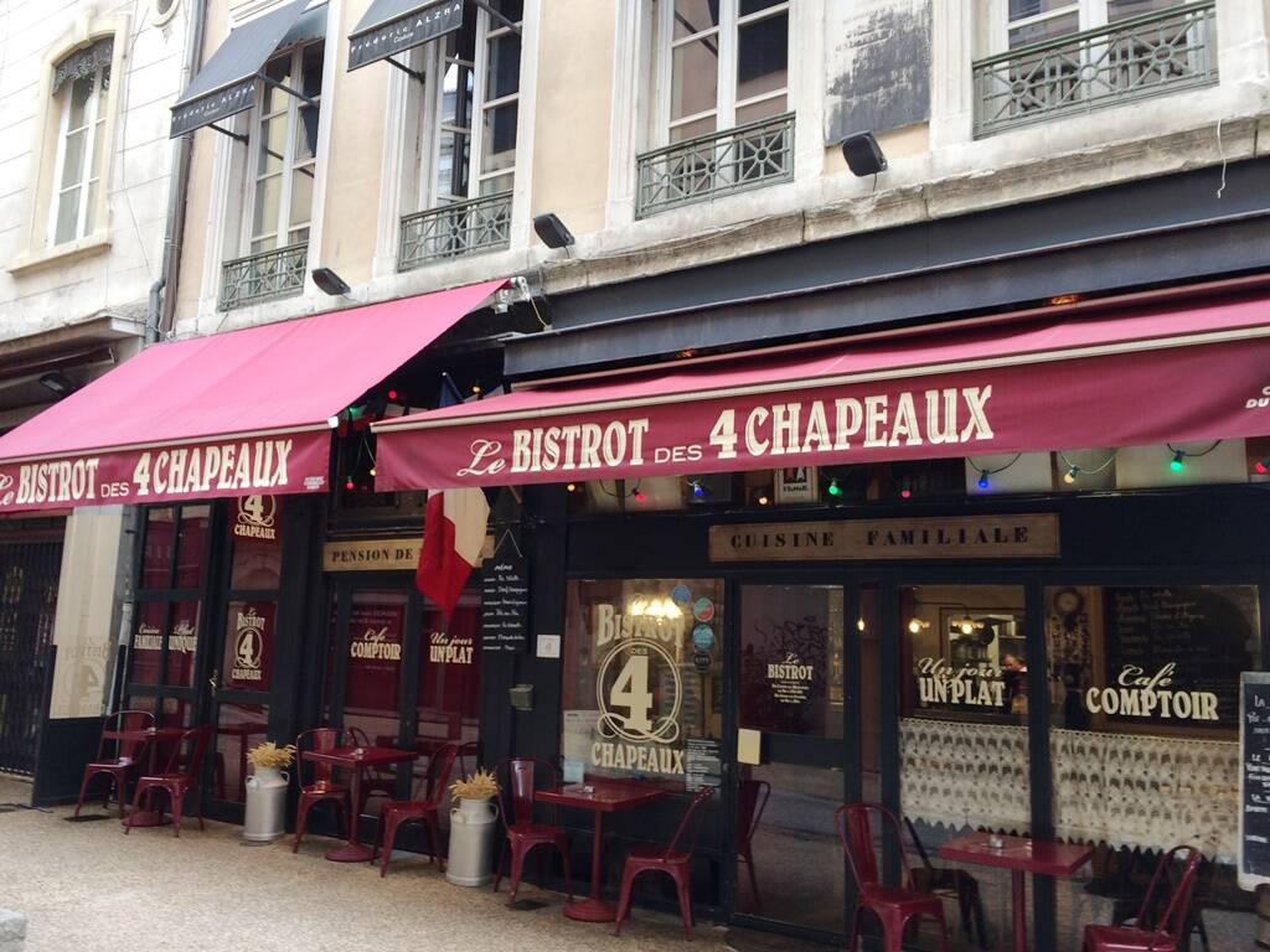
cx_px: 635
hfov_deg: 61.7
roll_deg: -1.5
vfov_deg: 48.2
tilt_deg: +9.1
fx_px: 1064
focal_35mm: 29
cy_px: 476
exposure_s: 1/33
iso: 40
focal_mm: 4.15
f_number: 2.2
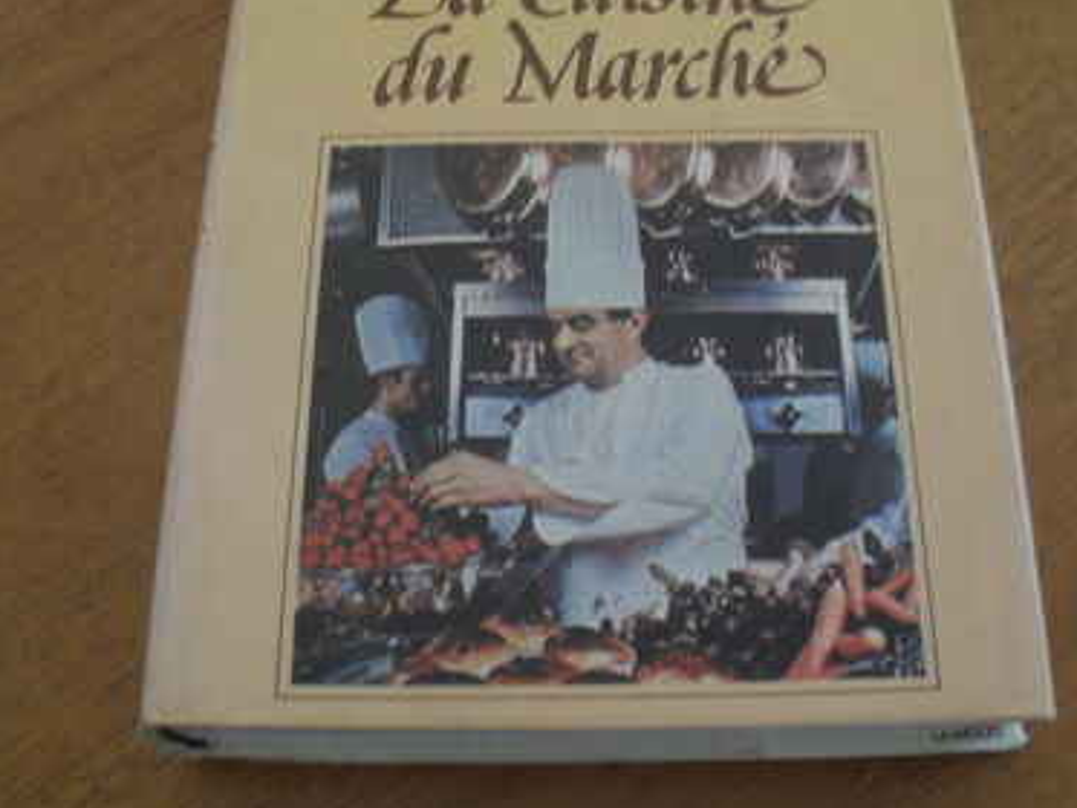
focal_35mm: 45
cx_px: 618
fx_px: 1401
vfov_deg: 32.1
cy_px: 326
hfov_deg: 42.0
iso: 100
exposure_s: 1/45
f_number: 3.2
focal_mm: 6.3
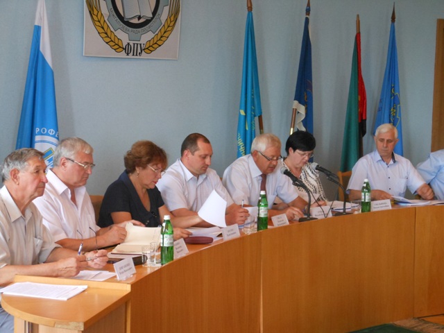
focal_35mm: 76
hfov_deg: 25.7
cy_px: 166
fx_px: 975
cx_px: 222
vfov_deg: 19.4
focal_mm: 13.6
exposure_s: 1/25
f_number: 4.4
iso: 400
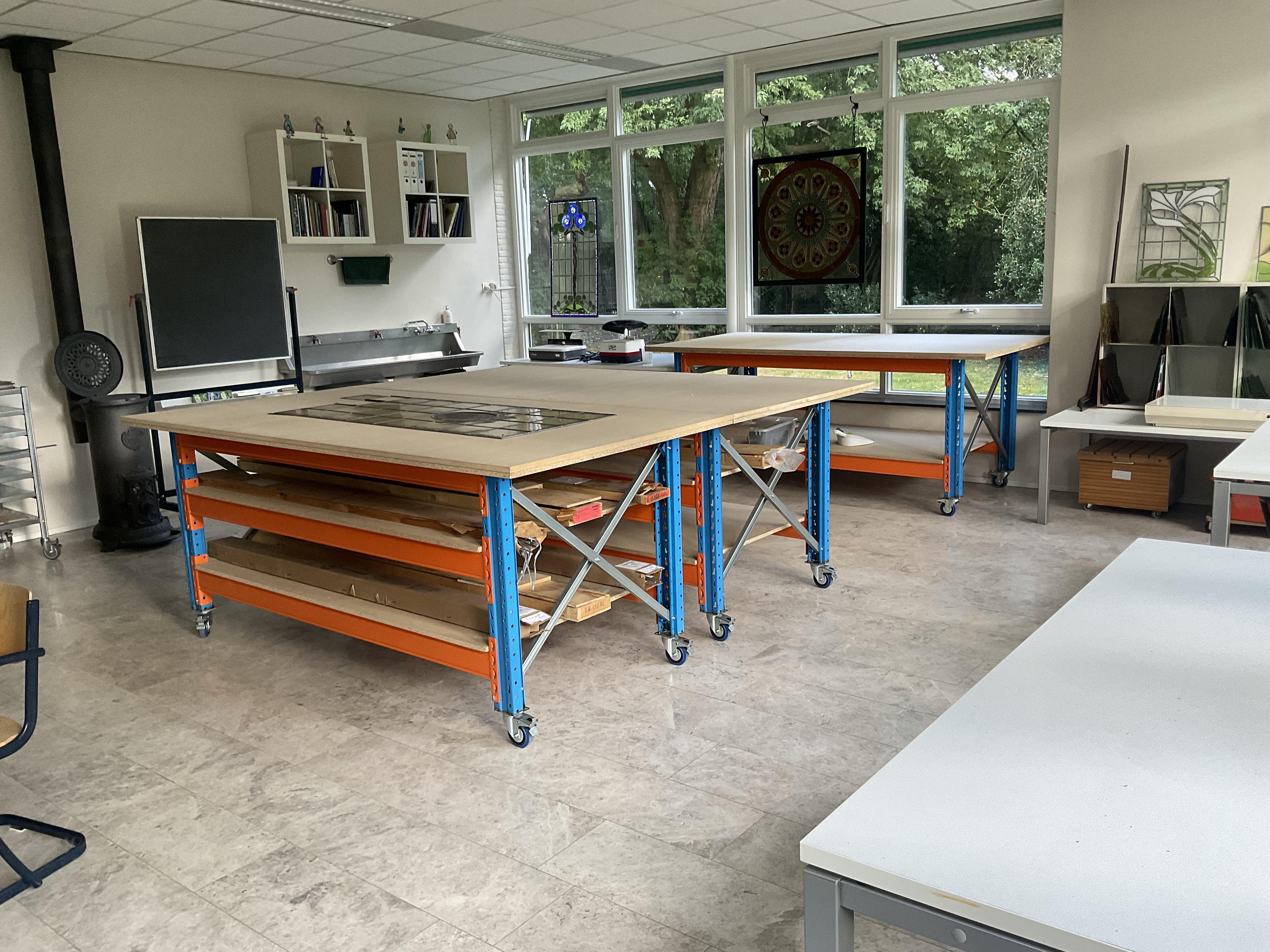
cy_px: 476
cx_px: 635
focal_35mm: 29
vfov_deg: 48.2
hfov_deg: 61.7
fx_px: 1064
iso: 64
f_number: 1.8
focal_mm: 3
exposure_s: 1/74
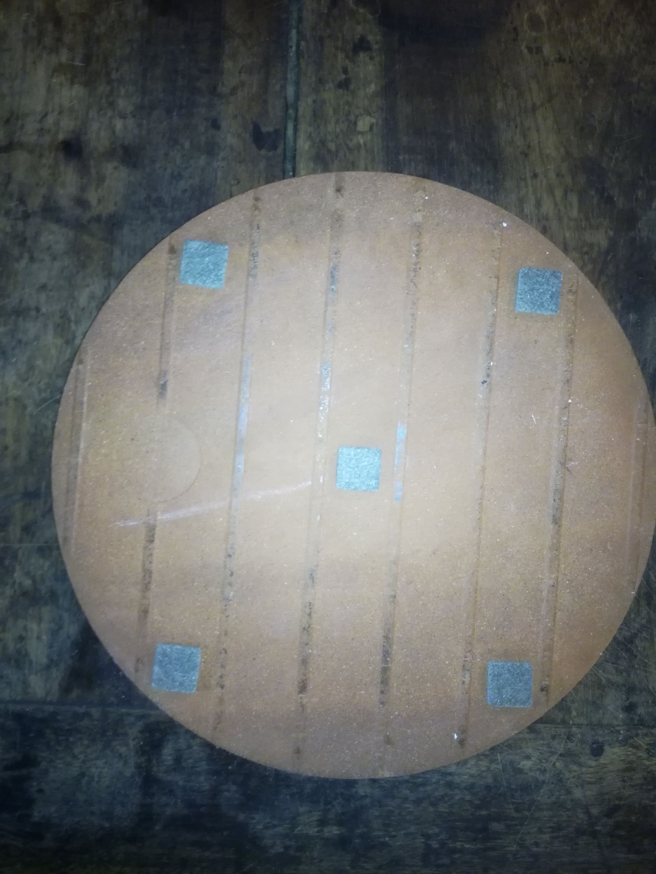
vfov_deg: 65.3
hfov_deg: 51.4
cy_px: 437
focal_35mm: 27
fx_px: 682
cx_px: 328
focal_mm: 3.79
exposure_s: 1/20
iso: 640
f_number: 2
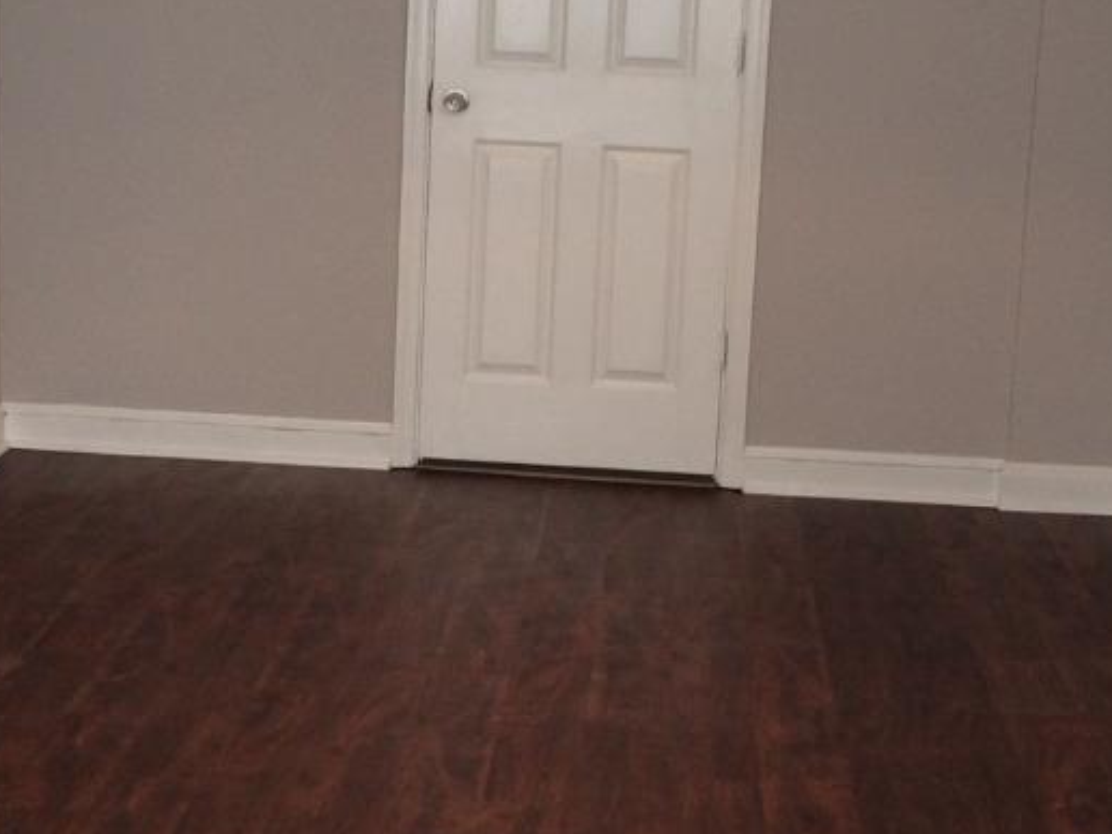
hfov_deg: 24.1
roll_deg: -2.1
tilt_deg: -9.5
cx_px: 453
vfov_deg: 18.2
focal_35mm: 81
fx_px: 2602
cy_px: 362
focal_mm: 4.15
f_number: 2.2
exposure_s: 1/30
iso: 50
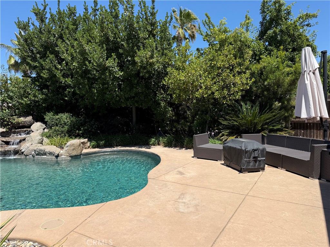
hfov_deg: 71.6
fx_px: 229
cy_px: 124
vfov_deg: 56.8
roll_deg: +2.1
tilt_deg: -2.2
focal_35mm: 24
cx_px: 165
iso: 80
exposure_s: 1/3759
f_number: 1.78
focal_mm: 6.76
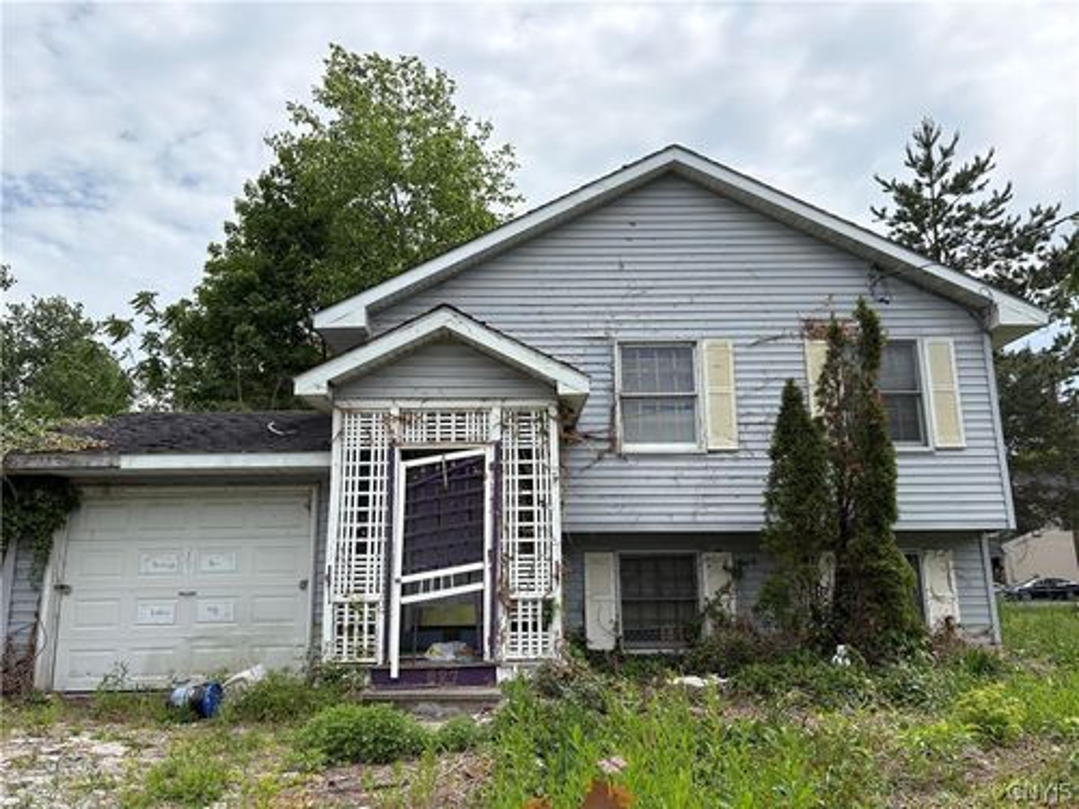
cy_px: 404
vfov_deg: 53.1
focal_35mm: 26
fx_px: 810
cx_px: 540
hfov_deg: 67.3
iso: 50
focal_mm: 5.96
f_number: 1.6
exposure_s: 1/4329
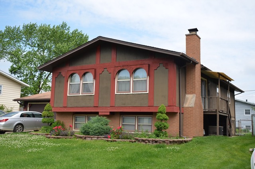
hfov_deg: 48.0
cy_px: 84
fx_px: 286
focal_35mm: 40
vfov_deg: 32.9
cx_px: 128
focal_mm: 27
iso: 100
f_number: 6.3
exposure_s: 1/250
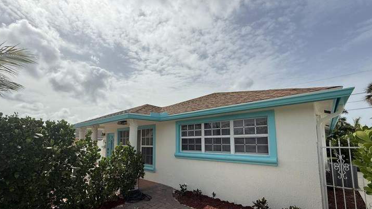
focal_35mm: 17
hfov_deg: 95.8
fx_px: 168
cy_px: 127
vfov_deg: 63.3
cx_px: 175
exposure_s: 1/5155
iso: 50
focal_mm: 2.22
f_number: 2.2
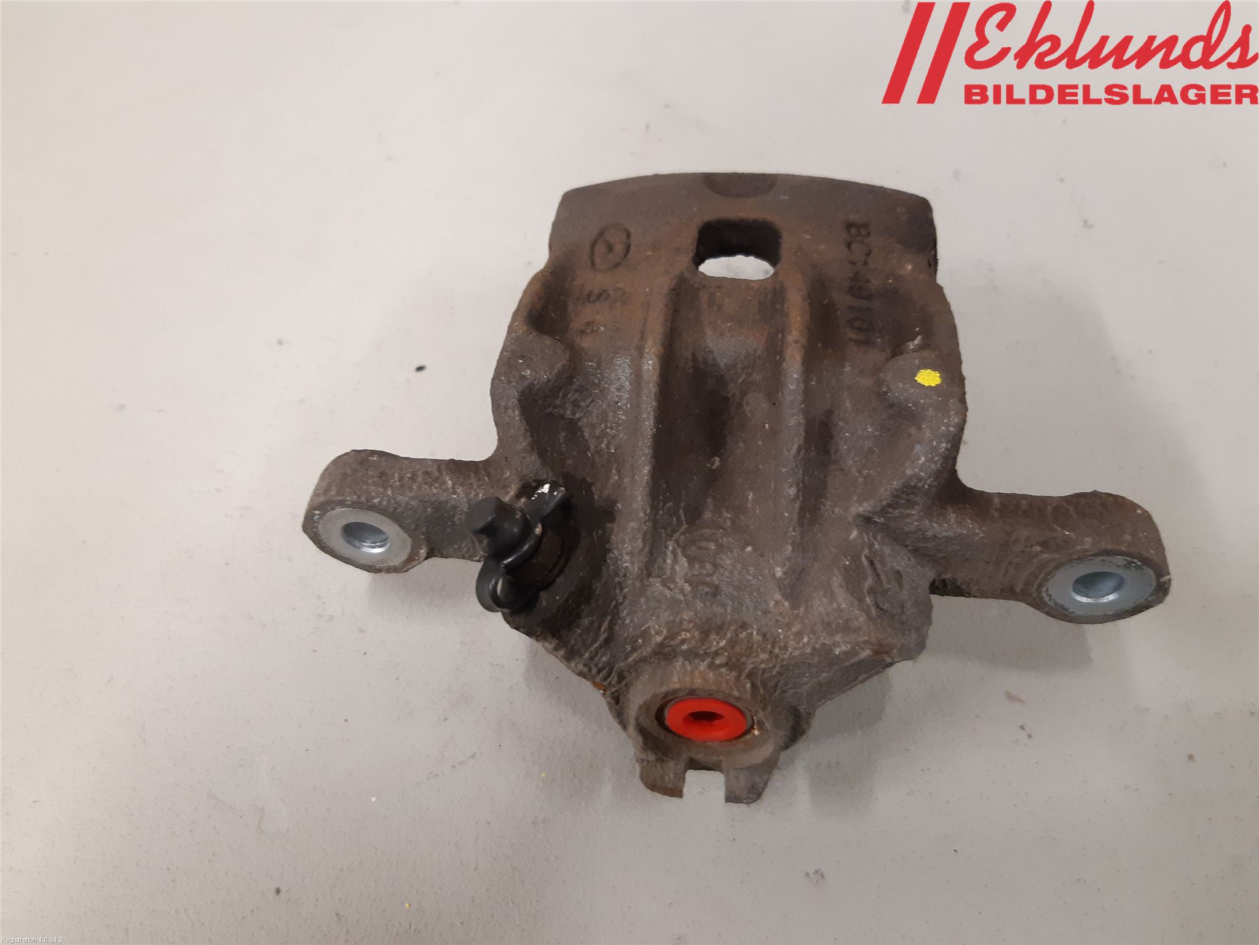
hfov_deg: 67.3
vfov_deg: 53.1
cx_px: 630
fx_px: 946
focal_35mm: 26
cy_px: 472
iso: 250
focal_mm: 3.93
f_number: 1.7
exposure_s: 1/50
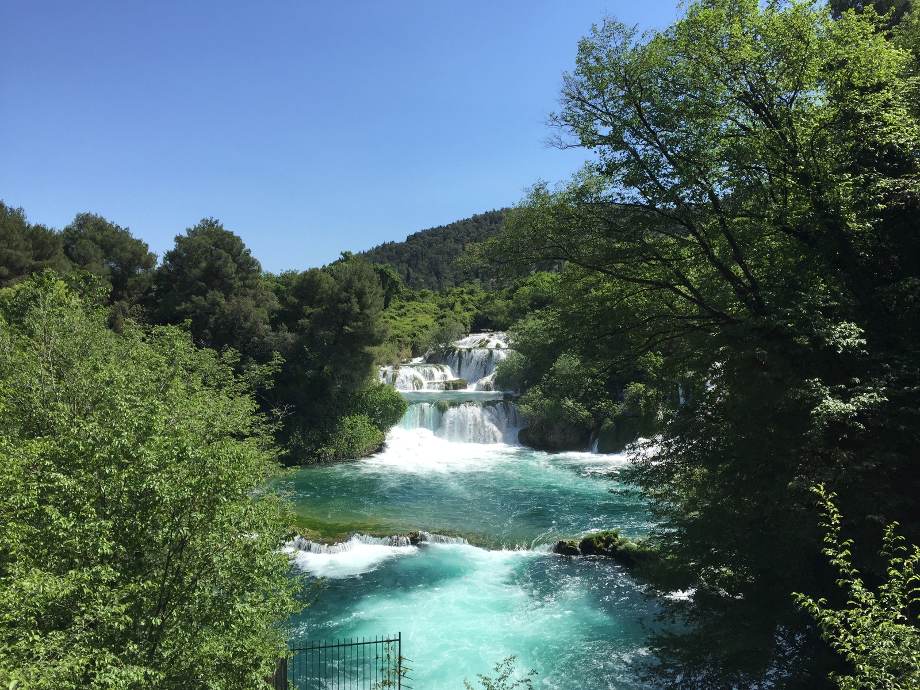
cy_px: 345
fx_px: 771
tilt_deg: -0.1
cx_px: 460
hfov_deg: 61.7
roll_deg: +0.5
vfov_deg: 48.2
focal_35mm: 29
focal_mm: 4.15
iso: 32
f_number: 2.2
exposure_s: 1/1883
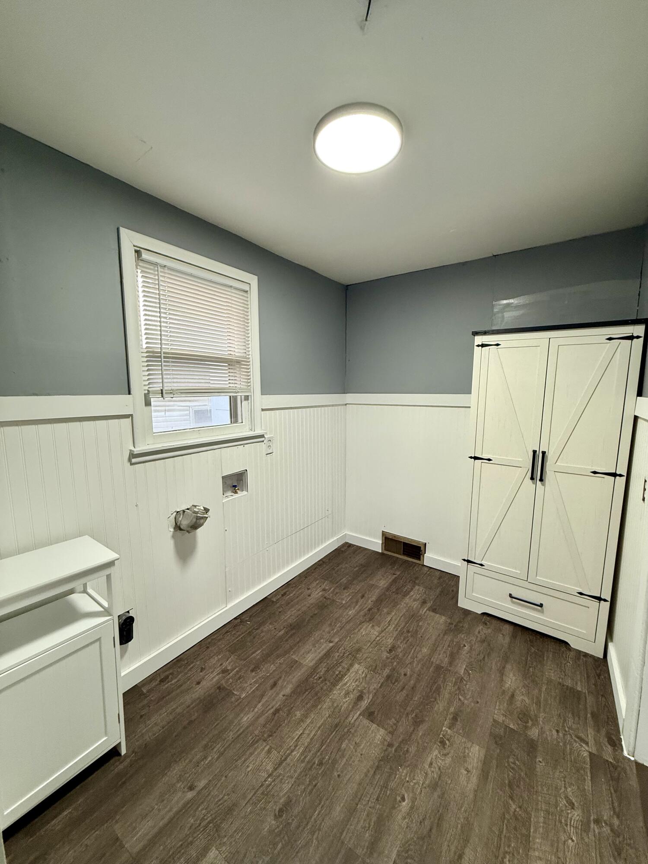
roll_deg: +0.0
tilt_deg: -6.0
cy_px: 432
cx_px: 324
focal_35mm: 14
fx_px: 349
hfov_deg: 85.7
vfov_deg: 102.1
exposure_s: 1/60
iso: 200
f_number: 2.2
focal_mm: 2.22
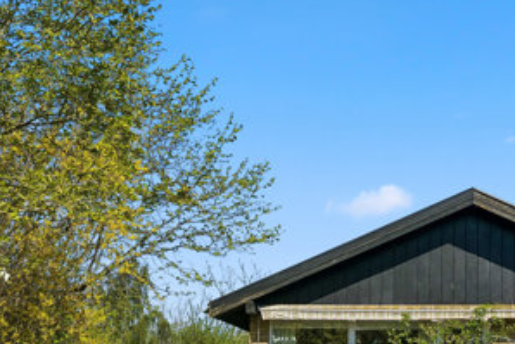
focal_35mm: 61
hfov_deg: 31.7
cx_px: 432
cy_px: 326
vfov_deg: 21.6
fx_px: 875
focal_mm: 22.8
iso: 800
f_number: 7.1
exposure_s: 1/2000
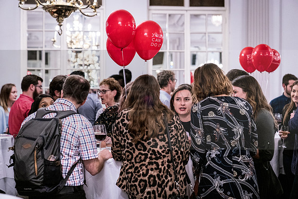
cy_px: 100
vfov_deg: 18.7
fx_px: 603
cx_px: 149
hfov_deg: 27.8
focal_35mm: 73
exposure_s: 1/160
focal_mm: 70
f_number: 2.8
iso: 6400
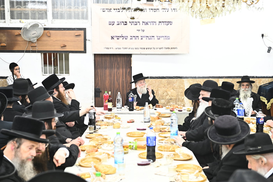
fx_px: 425
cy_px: 91
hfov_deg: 35.6
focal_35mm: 56
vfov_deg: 24.2
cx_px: 136
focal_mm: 56
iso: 3200
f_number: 4.5
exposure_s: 1/200
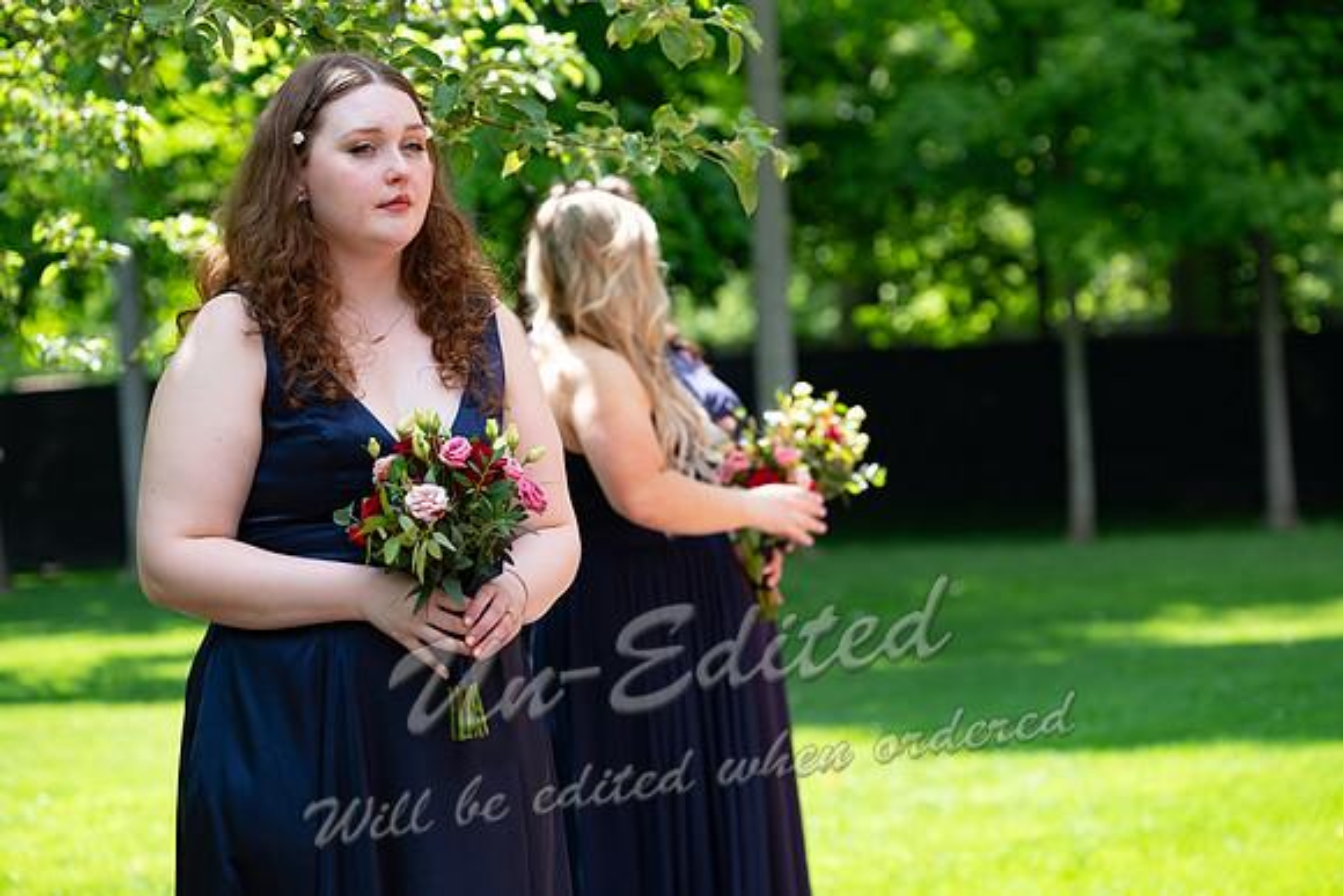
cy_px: 448
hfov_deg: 15.1
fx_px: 5075
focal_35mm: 136
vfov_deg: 10.1
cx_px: 672
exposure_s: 1/250
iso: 250
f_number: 4
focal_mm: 90.6
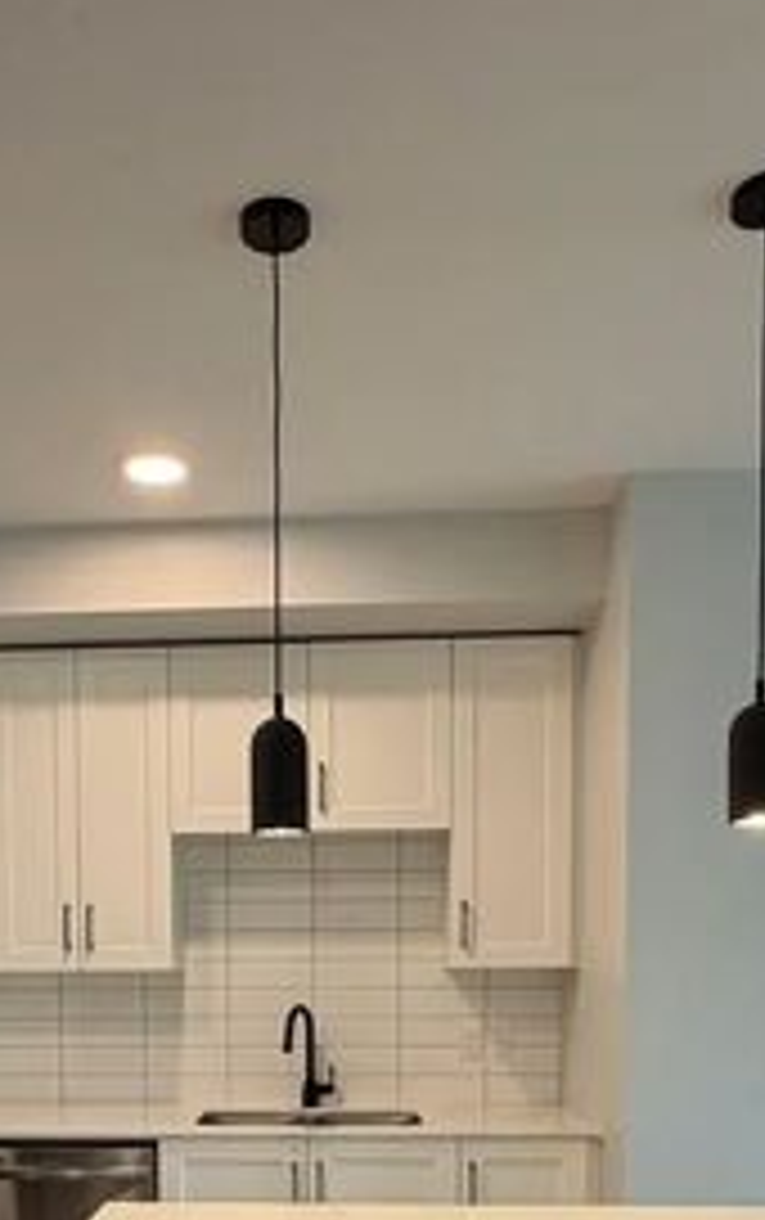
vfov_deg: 51.2
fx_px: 1164
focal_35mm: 35
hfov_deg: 36.1
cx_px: 274
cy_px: 1008
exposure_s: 1/60
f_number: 2.2
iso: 250
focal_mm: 2.22
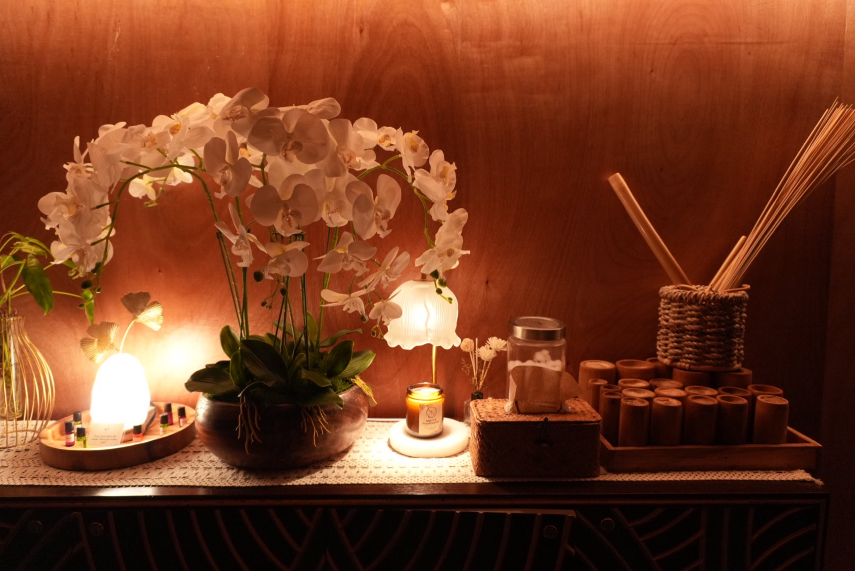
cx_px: 428
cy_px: 286
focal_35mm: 24
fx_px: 570
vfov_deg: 53.2
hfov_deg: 73.7
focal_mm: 16
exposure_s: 1/30
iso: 2500
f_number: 3.5
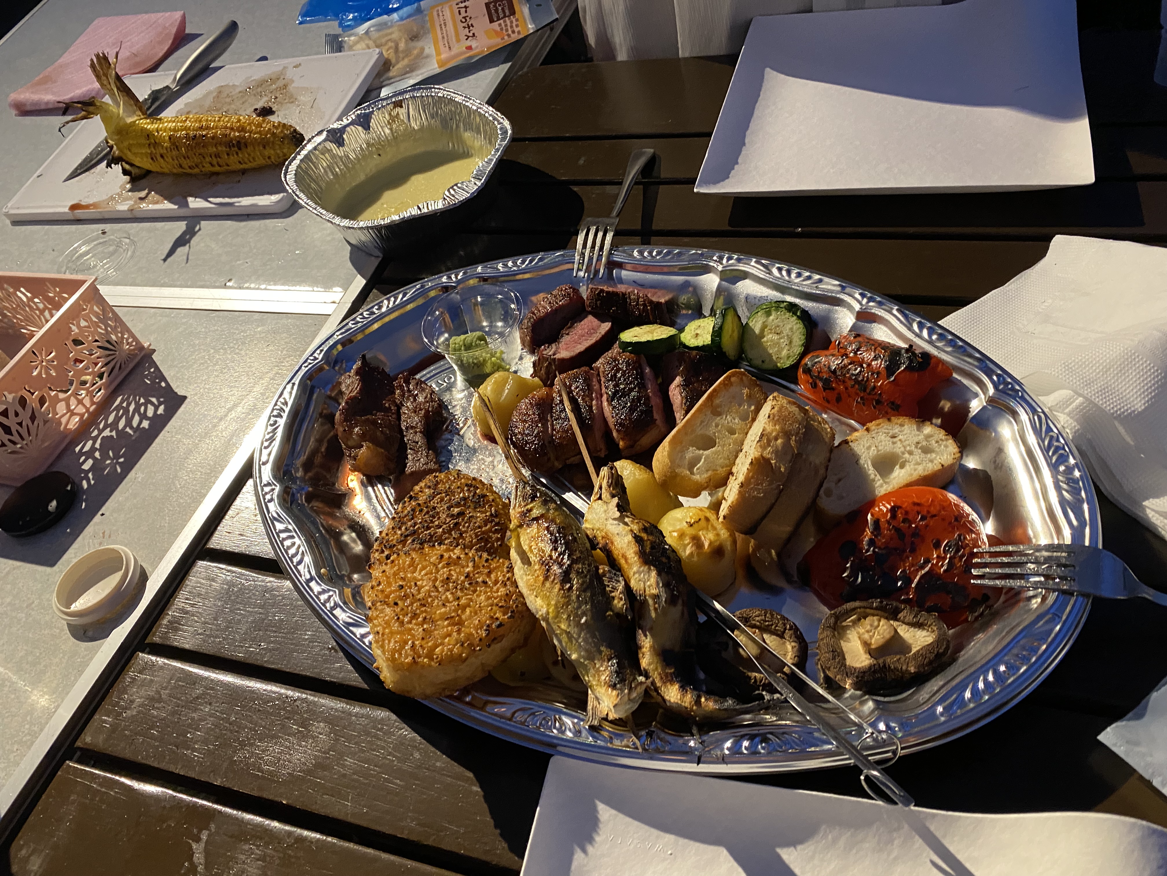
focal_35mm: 26
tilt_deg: -49.9
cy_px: 438
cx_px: 584
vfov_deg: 53.1
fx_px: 877
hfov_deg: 67.3
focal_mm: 4.25
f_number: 1.8
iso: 320
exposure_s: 1/50
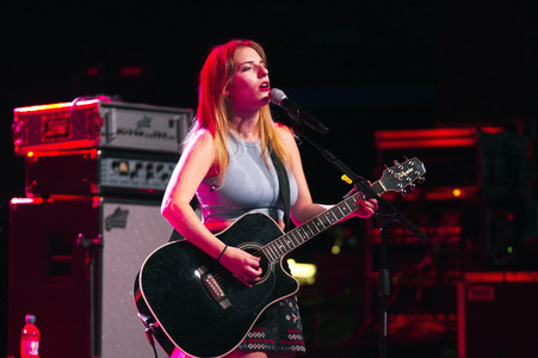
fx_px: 3733
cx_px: 269
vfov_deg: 5.5
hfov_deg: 8.2
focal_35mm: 250
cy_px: 179
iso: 1600
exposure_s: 1/100
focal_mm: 250
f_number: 2.8
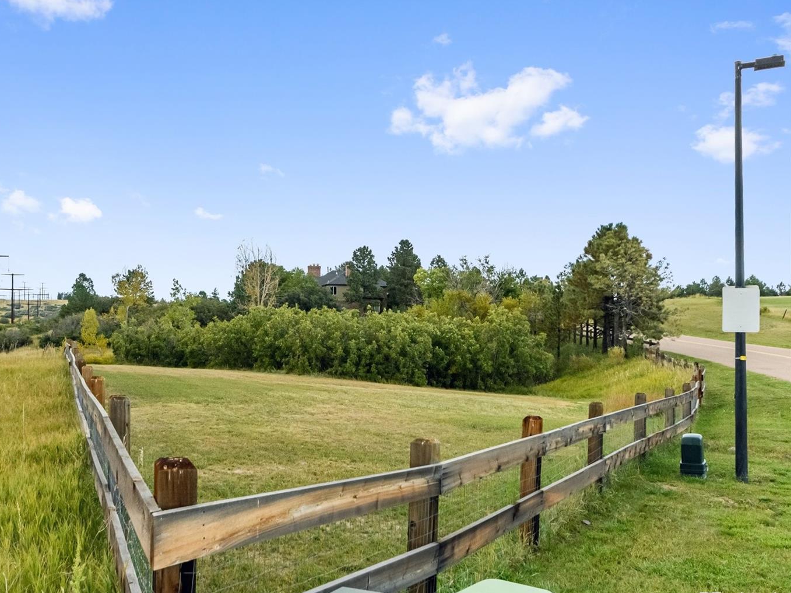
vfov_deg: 41.8
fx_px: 777
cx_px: 327
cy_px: 300
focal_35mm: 34
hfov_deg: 53.7
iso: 2000
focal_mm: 20
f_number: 8
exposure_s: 1/8000
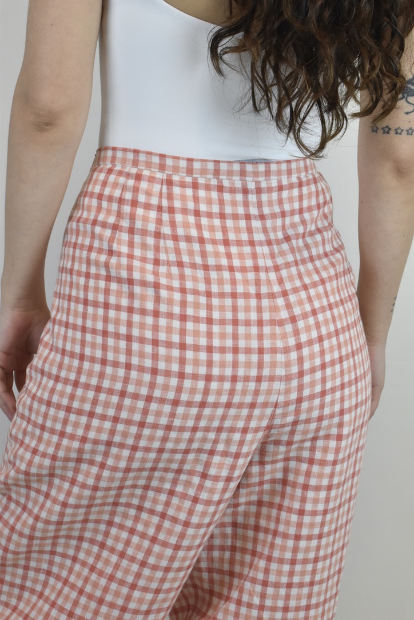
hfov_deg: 22.6
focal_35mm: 60
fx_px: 1035
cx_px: 207
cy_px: 310
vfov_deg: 33.4
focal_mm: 40
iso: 1600
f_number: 18
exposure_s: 1/50
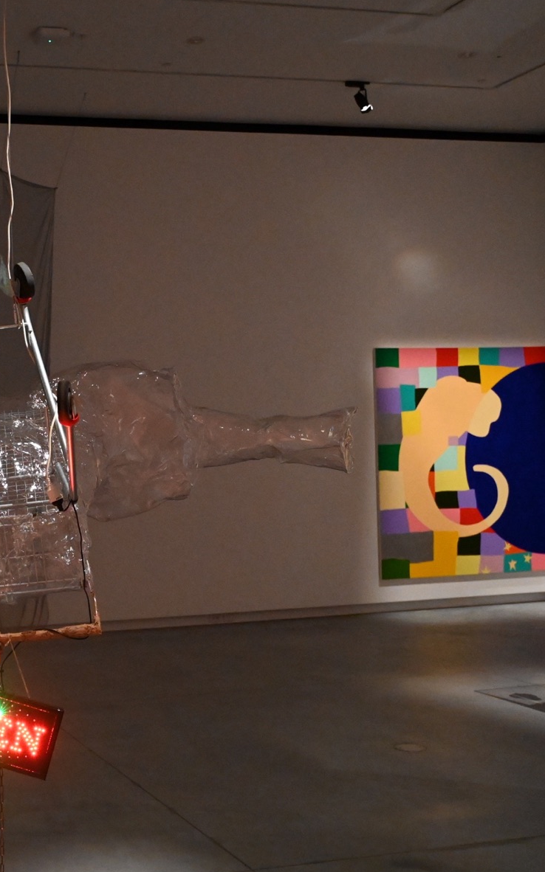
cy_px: 473
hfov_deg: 24.2
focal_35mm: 51
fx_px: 1210
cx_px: -5
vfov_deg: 39.6
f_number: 2.8
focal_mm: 29.5
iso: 14400
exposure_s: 1/400
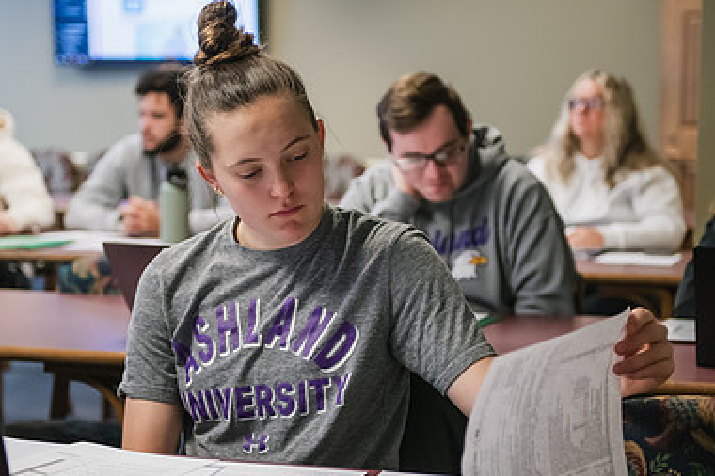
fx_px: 1668
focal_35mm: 84
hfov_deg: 24.2
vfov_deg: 16.2
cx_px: 350
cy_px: 238
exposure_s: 1/200
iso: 1250
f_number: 2.8
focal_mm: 55
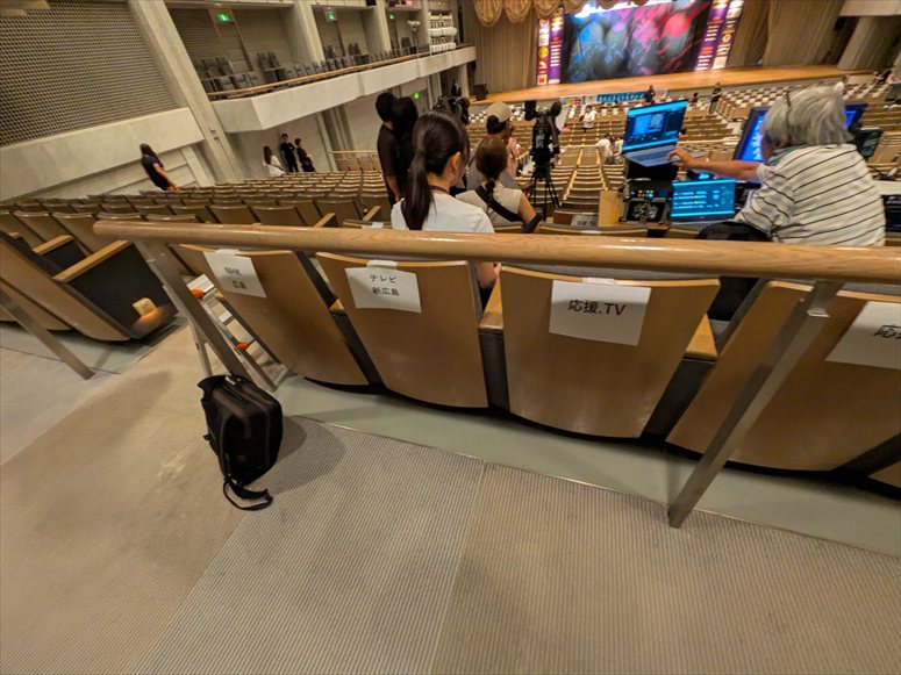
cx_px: 450
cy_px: 338
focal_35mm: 14
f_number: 2.2
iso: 288
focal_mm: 1.85
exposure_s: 1/30
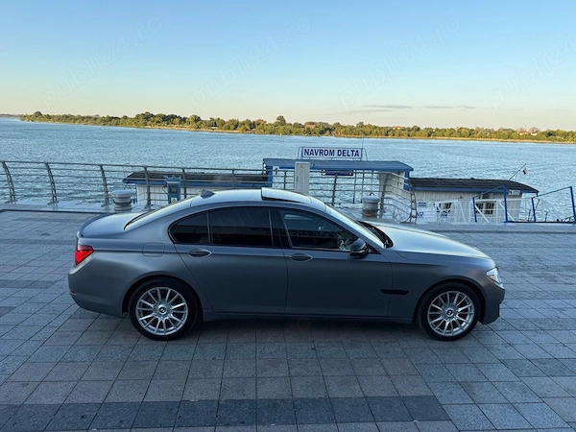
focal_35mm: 24
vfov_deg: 56.8
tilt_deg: -12.0
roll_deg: -2.1
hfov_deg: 71.6
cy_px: 216
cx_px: 288
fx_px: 399
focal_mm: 6.76
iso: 80
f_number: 1.78
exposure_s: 1/1292
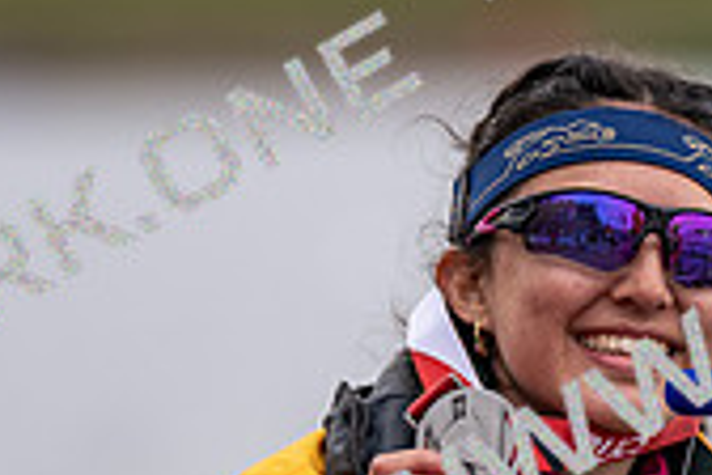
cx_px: 865
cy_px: 579
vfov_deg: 2.9
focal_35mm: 466
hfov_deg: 4.4
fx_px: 9216
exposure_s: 1/1250
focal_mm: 135
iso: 64
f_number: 1.8
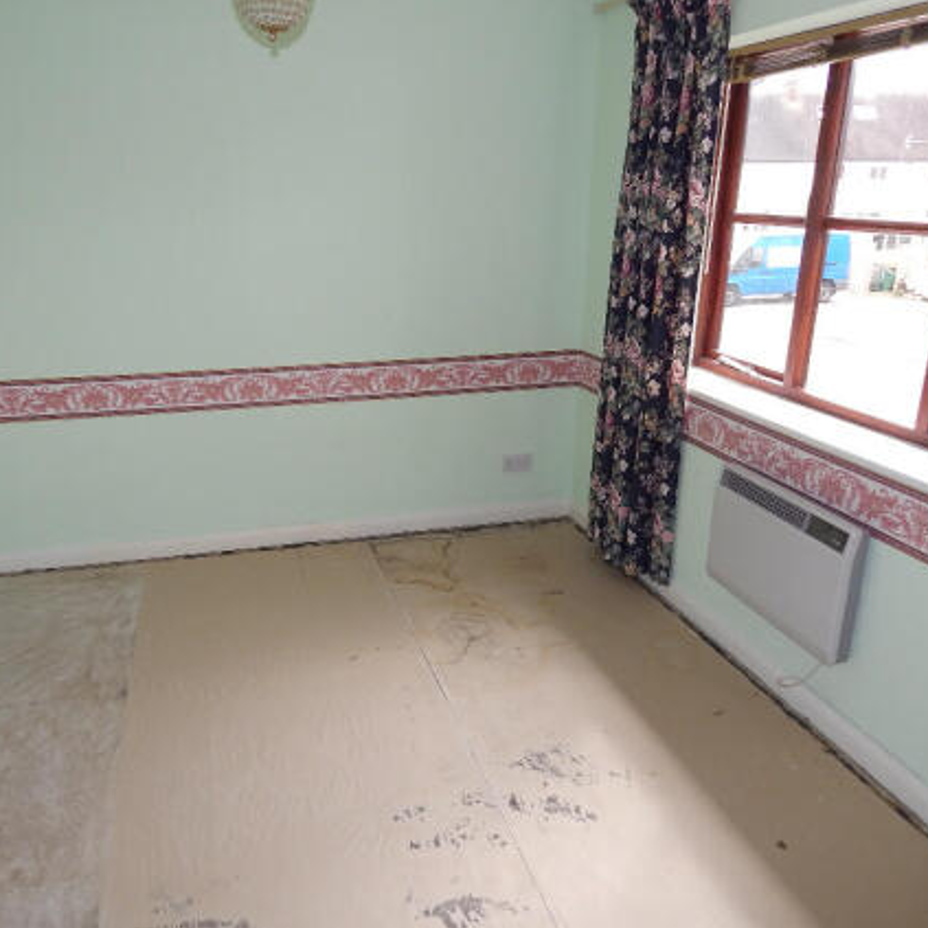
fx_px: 849
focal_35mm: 28
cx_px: 405
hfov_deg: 57.1
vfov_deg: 57.3
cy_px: 477
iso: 125
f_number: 3
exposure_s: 1/80
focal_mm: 4
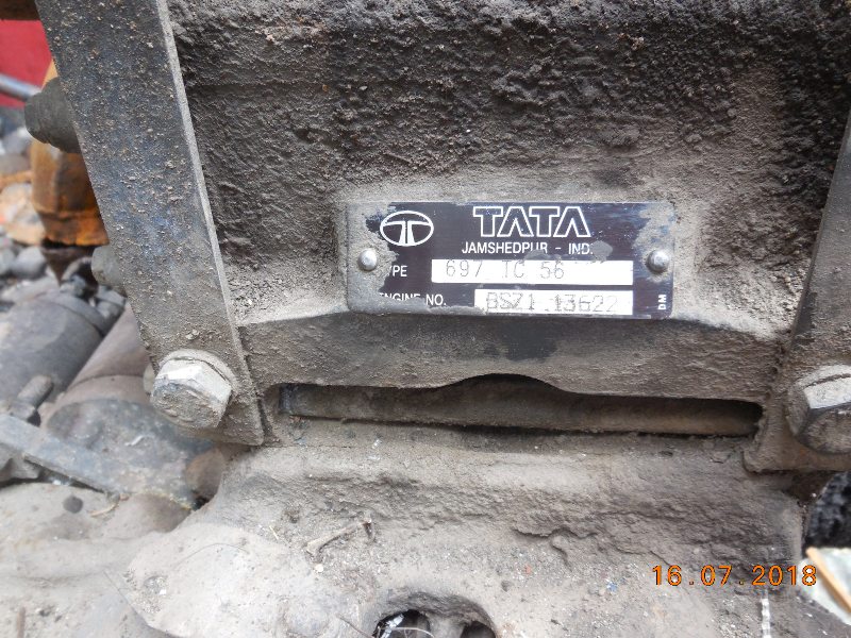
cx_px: 426
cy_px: 319
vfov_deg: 46.8
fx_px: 738
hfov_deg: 60.0
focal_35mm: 30
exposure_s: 1/30
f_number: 3.2
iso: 250
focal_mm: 5.3
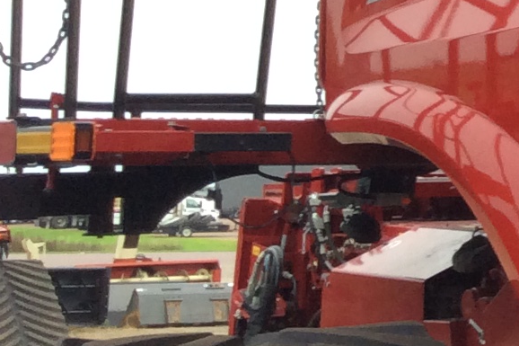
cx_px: 1160
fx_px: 2147
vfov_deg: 9.0
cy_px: -113
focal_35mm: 149
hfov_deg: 11.8
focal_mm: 3.3
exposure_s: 1/295
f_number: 2.4
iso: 32
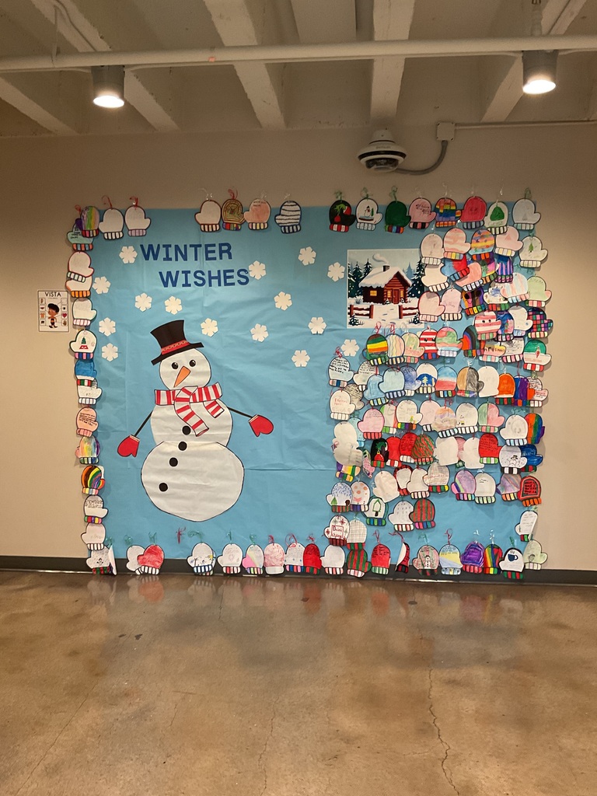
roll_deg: +0.4
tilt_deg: -4.0
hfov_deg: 48.2
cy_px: 398
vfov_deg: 61.7
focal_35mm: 29
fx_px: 667
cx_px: 298
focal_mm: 3
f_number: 1.8
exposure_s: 1/60
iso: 125
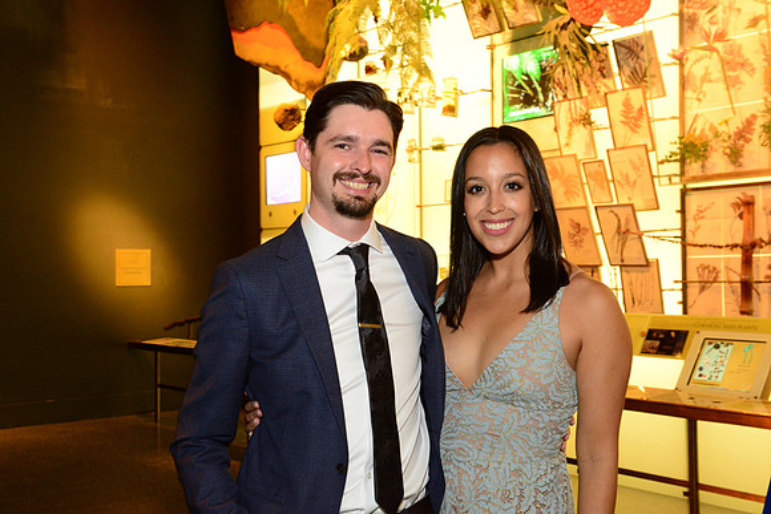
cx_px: 386
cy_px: 257
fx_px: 1028
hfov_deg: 41.1
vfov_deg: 28.1
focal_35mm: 48
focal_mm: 48
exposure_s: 1/15
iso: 3200
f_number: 8
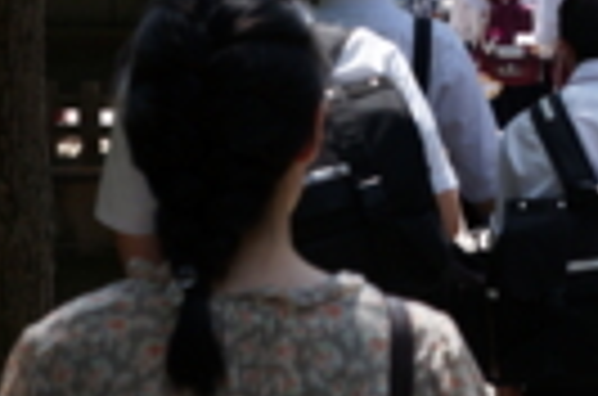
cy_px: -310
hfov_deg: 9.4
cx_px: 746
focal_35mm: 215
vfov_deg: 6.2
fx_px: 3563
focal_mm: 38
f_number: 7.1
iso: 200
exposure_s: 1/400
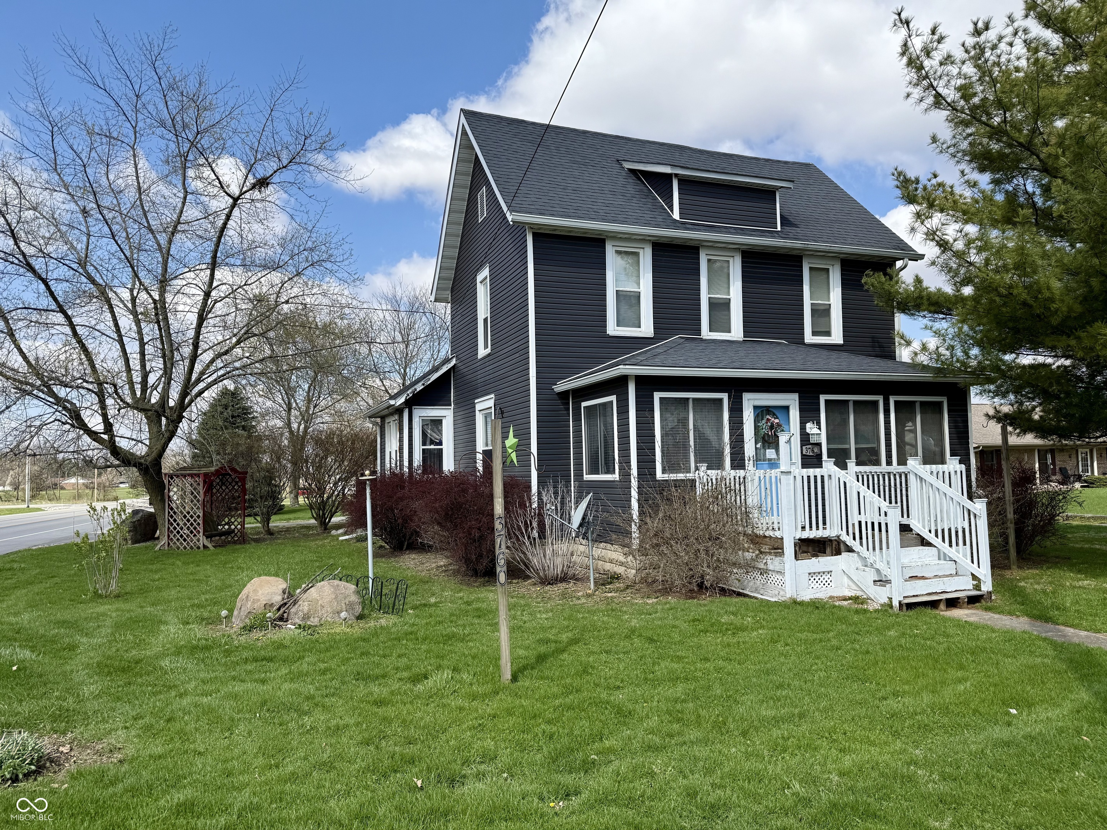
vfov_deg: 56.8
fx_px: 768
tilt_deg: +4.0
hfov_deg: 71.6
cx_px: 554
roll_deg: +1.8
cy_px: 415
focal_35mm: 24
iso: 80
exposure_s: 1/3759
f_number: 1.78
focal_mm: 6.76
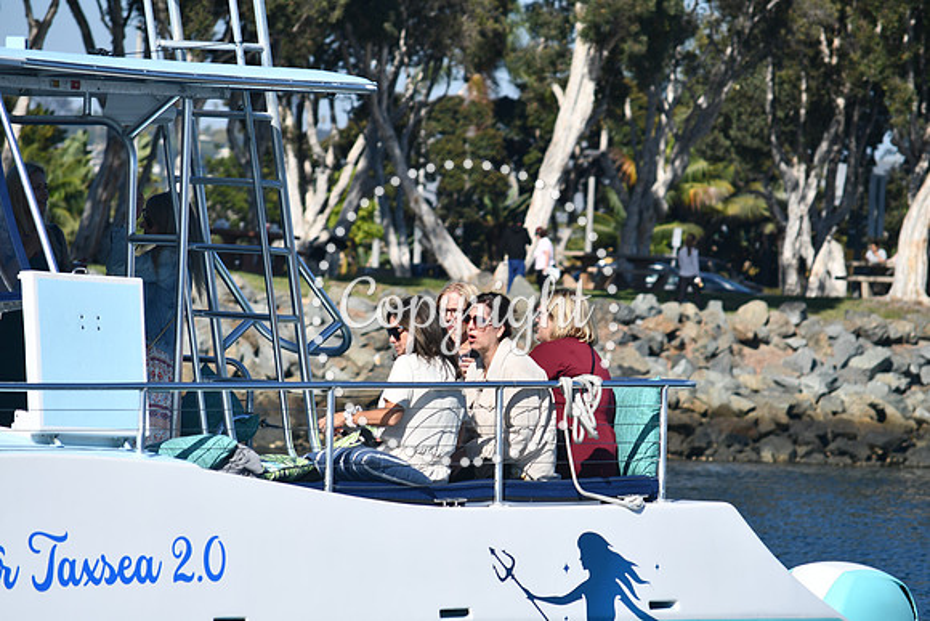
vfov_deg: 4.8
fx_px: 7364
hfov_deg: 7.2
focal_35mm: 285
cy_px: 310
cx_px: 465
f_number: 8
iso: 110
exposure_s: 1/500
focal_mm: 190
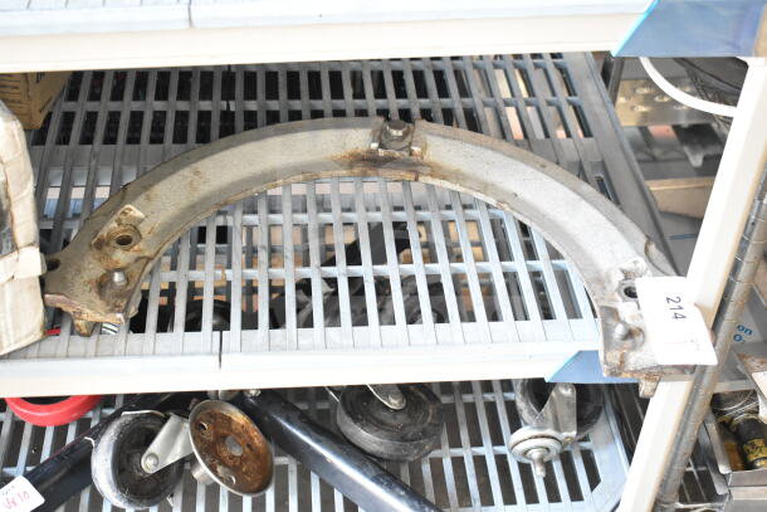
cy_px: 256
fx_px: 1087
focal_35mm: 51
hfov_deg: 38.9
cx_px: 384
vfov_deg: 26.5
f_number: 4.5
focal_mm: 34
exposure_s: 1/50
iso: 2800
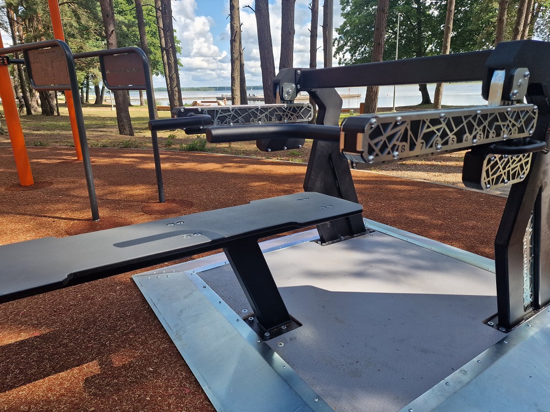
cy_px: 206
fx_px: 365
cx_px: 275
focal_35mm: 23
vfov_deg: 58.9
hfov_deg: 73.9
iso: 50
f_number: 1.8
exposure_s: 1/404
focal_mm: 6.4
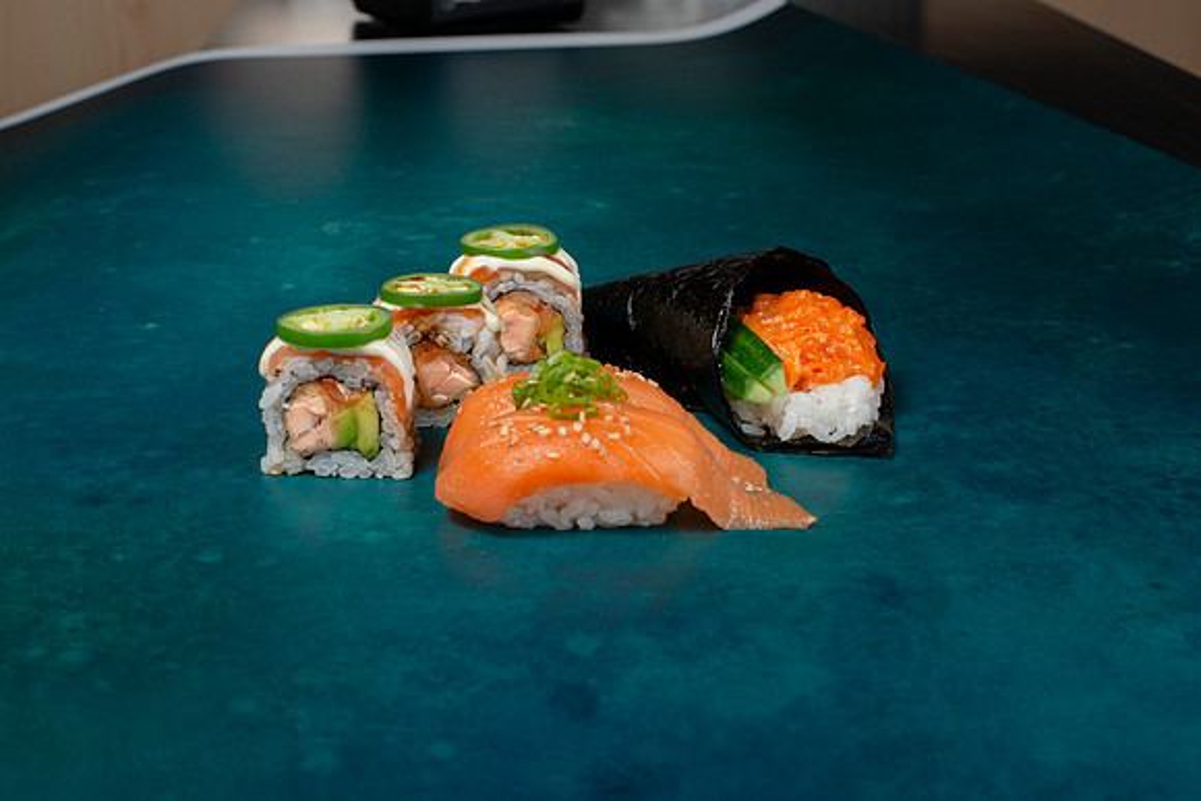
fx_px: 1668
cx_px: 600
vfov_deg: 27.0
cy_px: 400
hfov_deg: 39.6
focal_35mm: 50
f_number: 11
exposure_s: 1/80
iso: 250
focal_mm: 50
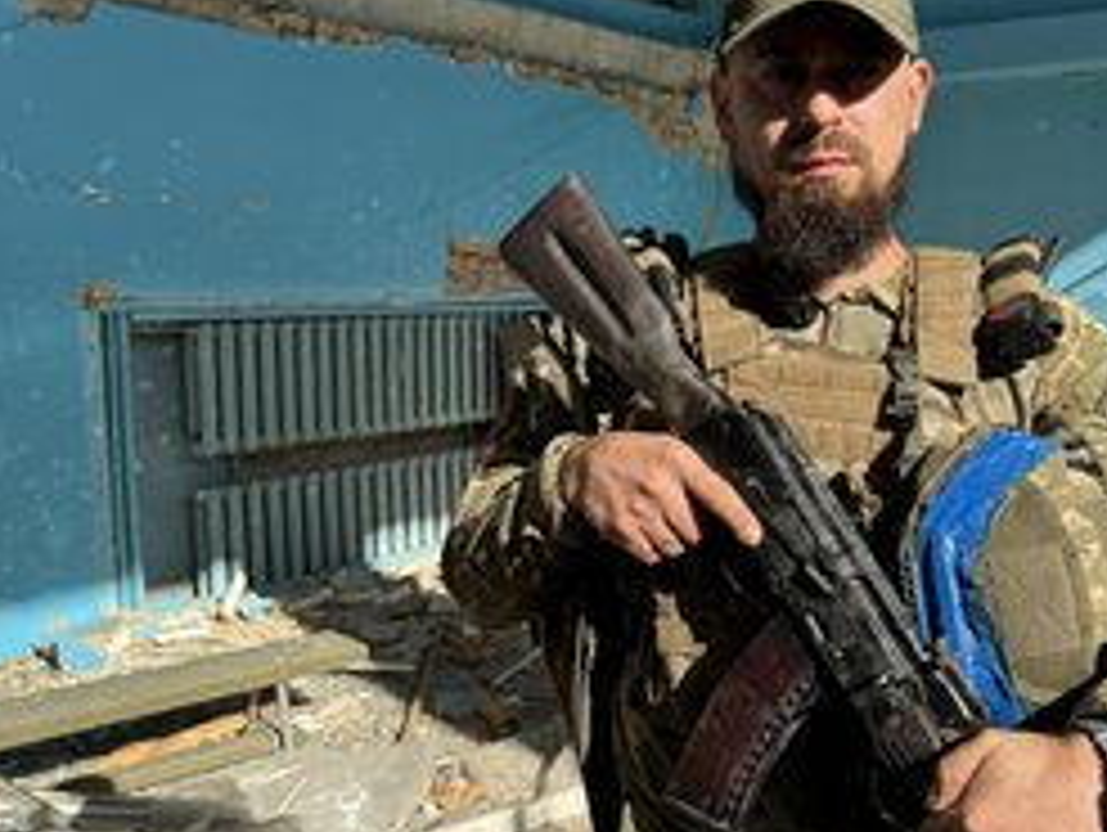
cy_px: 450
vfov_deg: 36.9
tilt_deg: -8.3
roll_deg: +0.3
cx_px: 738
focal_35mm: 39
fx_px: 1248
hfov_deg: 47.1
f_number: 1.78
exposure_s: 1/2041
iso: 80
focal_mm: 6.76
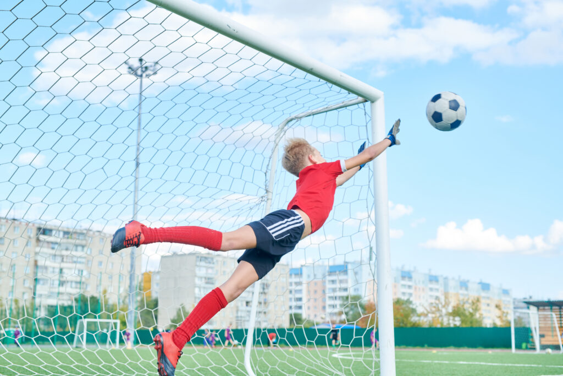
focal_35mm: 50
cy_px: 188
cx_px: 282
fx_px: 782
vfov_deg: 27.0
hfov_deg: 39.6
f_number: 4.5
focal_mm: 50
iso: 250
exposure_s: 1/500
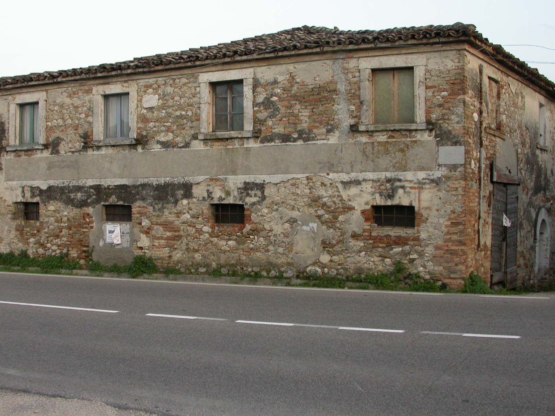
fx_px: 689
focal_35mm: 43
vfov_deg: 33.6
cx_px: 255
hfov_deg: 43.8
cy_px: 198
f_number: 3.7
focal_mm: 7.85
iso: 100
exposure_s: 1/87.6
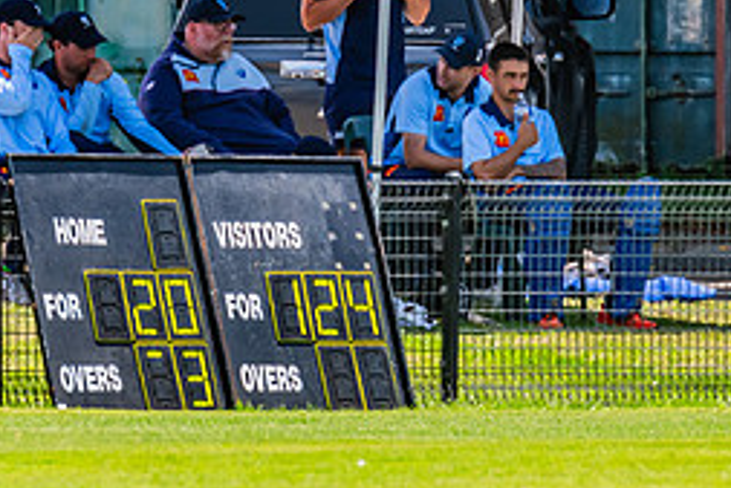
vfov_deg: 1.0
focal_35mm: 1440
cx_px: 298
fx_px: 29256
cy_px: 131
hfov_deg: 1.4
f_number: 10
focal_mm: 600
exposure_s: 1/1000
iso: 800
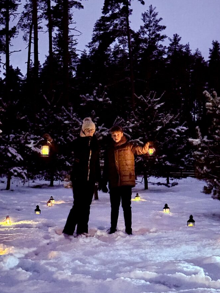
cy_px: 158
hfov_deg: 26.1
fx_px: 475
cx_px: 127
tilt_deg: +2.3
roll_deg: -0.8
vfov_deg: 34.3
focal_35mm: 56
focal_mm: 6.76
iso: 8000
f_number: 1.78
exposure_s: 1/15
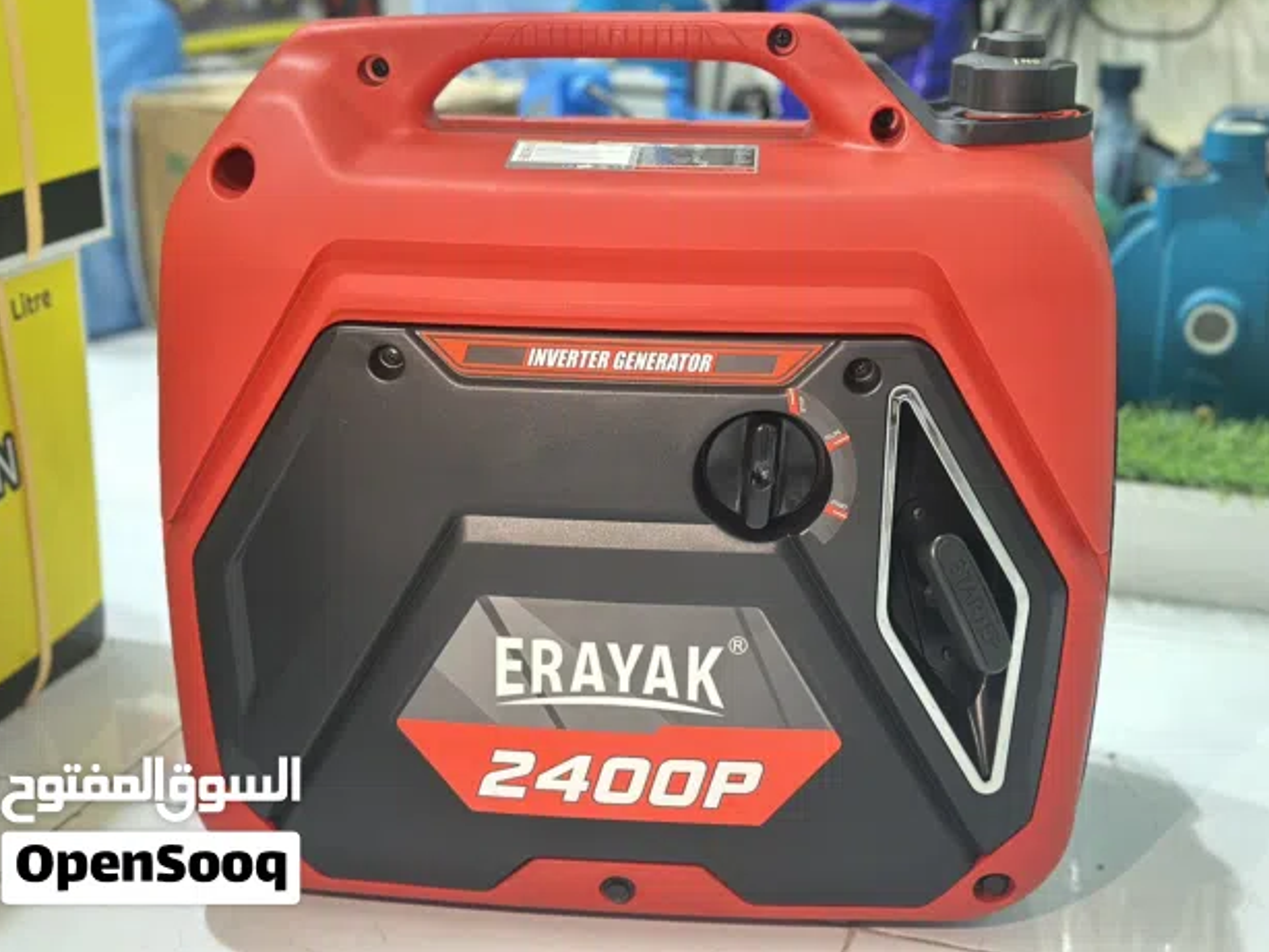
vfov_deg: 29.1
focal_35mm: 50
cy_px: 458
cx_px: 612
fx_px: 1834
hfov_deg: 38.2
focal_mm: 6.86
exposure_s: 1/33
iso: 800
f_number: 1.78
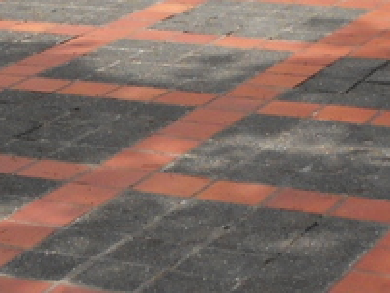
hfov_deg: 14.0
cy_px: -339
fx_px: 1568
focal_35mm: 139
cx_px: 10
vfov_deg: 9.8
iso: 80
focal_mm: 4.6
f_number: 3.2
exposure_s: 1/1250
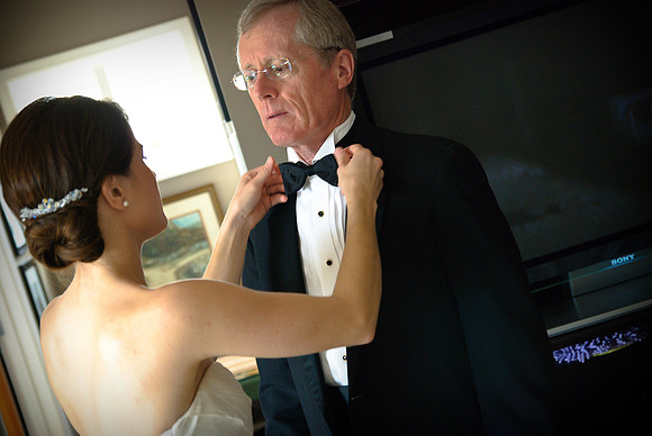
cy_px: 218
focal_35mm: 68
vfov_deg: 20.2
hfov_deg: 29.8
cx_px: 326
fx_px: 1224
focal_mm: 45
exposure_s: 1/50
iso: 640
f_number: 3.5
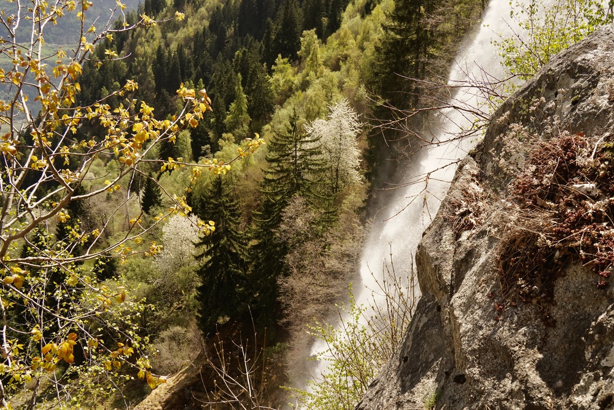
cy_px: 205
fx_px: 495
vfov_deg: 45.0
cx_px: 307
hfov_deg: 63.7
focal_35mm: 29
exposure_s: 1/800
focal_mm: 29
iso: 1600
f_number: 13
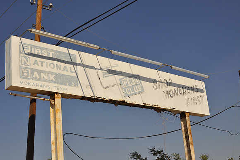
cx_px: 120
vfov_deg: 25.7
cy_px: 80
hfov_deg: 37.9
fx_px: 350
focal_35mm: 52
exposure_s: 1/320
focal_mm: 35
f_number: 9
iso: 200
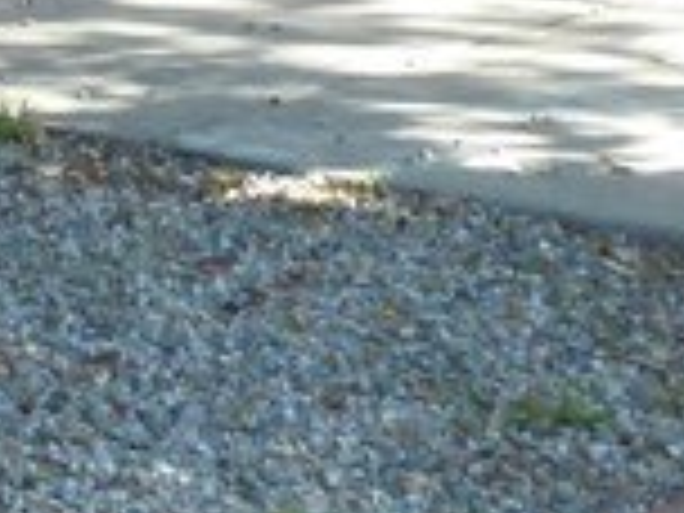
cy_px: -428
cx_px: -1116
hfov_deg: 9.9
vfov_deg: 8.5
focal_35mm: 168
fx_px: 3320
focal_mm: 4.1
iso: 80
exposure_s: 1/100
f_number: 4
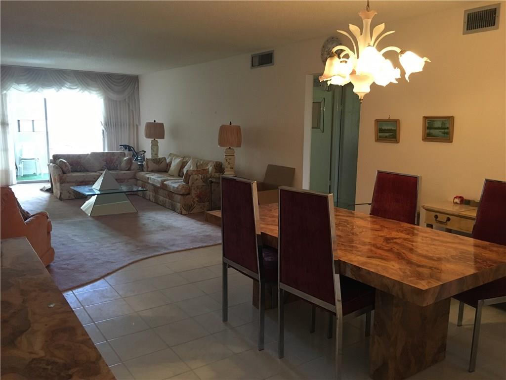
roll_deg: -3.0
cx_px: 253
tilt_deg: -9.2
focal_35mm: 29
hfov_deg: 61.7
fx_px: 424
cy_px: 190
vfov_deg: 48.2
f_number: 2.2
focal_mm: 4.15
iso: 200
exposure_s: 1/30
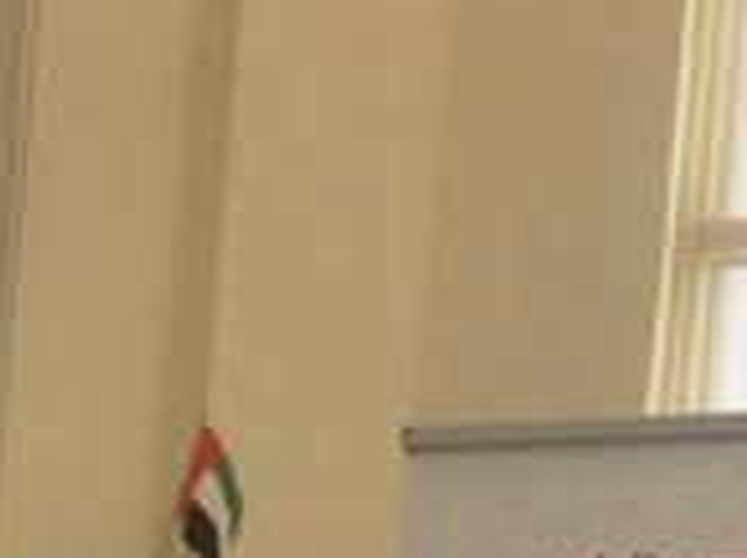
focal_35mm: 140
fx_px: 3017
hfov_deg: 12.4
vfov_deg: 9.7
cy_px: 1202
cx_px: -765
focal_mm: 4.15
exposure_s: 1/100
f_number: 2.2
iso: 32
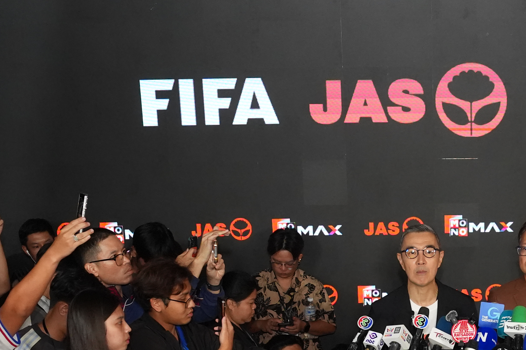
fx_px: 994
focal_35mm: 68
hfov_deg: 28.4
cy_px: 485
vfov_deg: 18.3
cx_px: 488
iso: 5000
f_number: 4
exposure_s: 1/800
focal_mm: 24
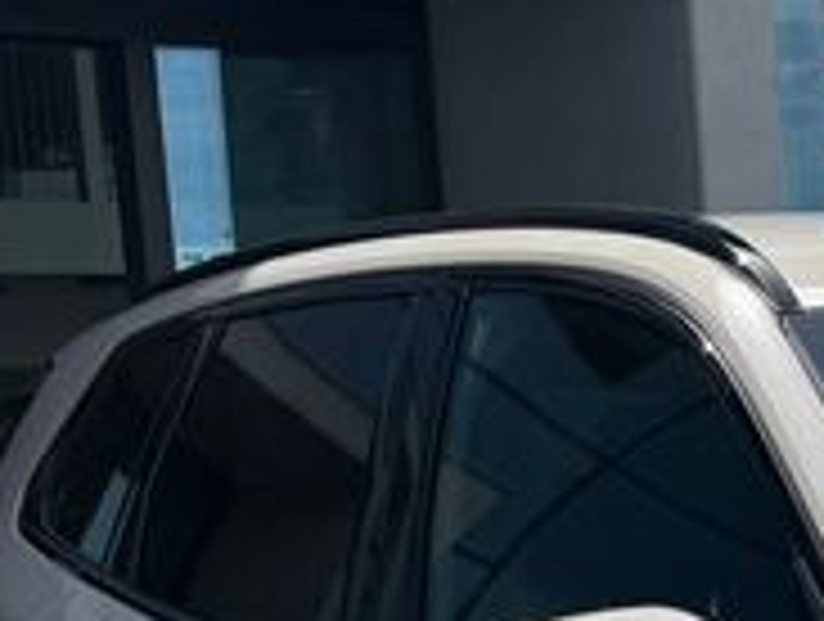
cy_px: 994
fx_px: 3196
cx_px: 1607
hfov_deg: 12.9
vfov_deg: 10.6
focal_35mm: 134
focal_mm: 6.76
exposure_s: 1/6173
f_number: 1.78
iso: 80
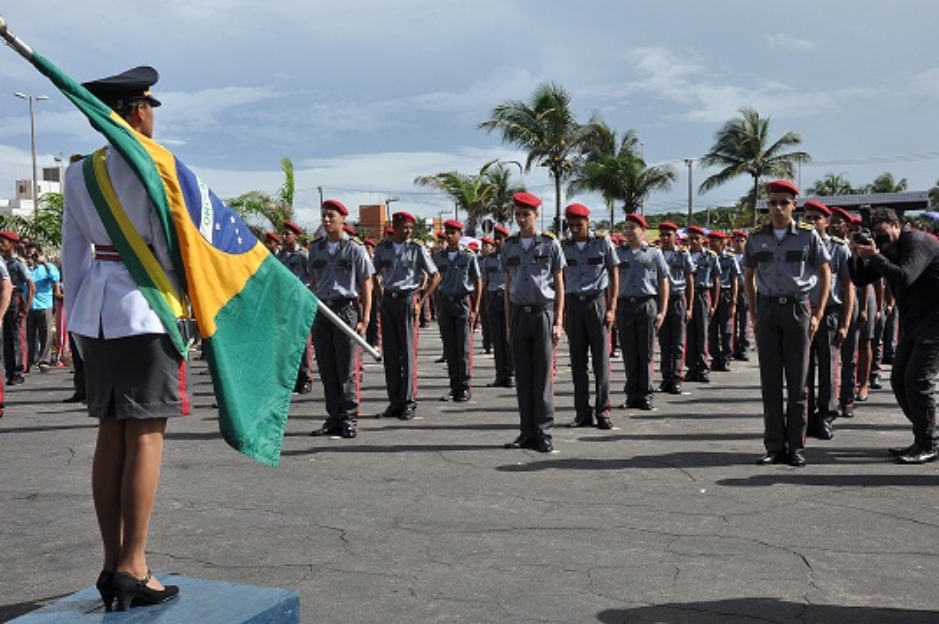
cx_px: 470
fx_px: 1094
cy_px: 312
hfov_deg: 46.4
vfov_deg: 31.8
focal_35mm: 42
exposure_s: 1/125
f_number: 18
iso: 200
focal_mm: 28
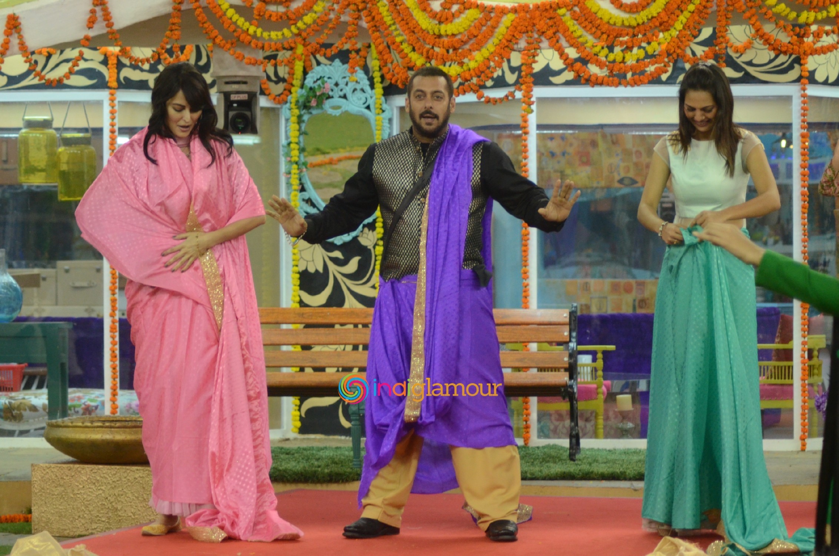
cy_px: 278
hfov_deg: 17.1
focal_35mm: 120
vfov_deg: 11.4
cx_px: 420
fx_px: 2791
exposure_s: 1/100
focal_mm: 80
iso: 2000
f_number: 4
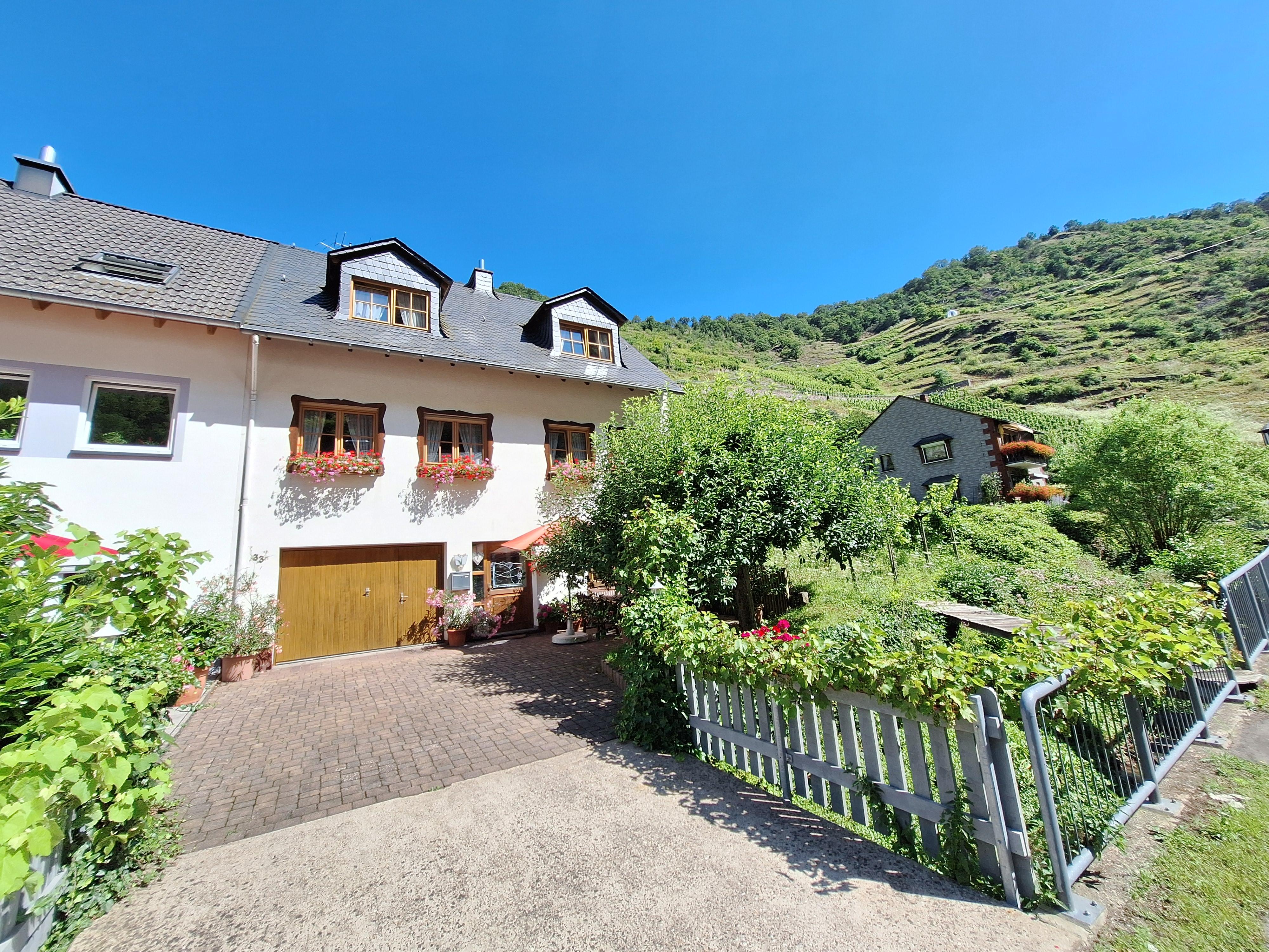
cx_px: 634
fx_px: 477
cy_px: 476
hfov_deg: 106.2
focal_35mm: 13
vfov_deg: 89.9
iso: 40
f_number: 2.2
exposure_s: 1/1517
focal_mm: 1.74
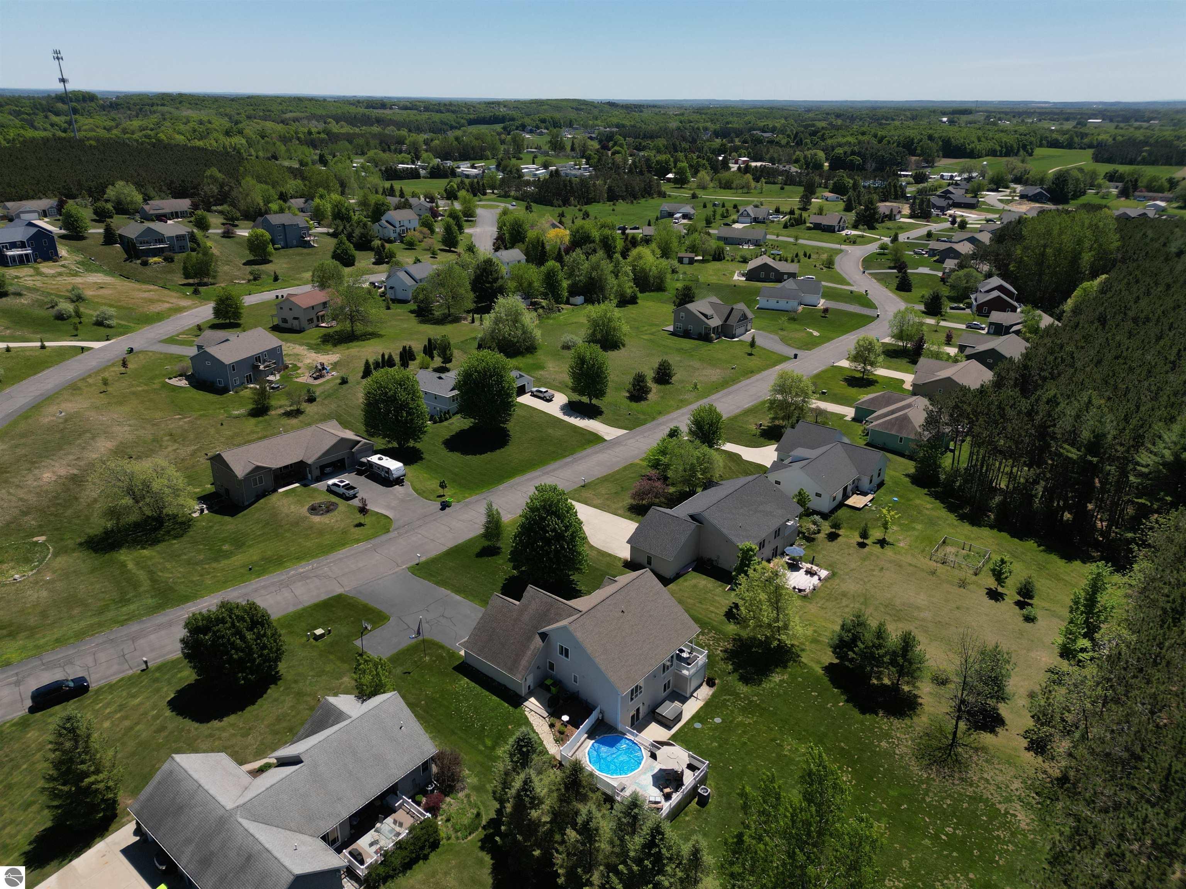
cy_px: 444
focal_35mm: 24
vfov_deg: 56.8
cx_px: 593
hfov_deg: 71.6
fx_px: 822
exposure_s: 1/200
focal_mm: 6.72
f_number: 1.7
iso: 100
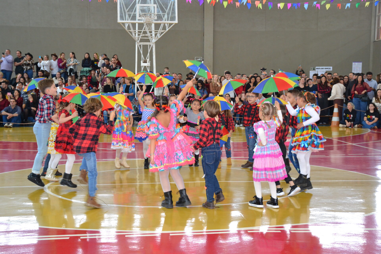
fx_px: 635
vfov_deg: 22.6
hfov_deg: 33.4
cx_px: 190
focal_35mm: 60
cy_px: 127
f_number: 4.5
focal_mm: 40
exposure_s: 1/60
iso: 1100
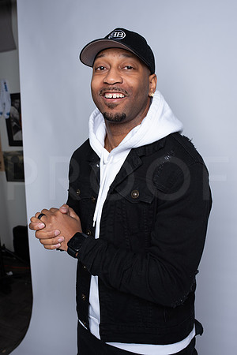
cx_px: 118
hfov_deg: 37.9
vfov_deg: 54.4
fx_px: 346
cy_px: 178
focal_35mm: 35
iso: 250
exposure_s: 1/200
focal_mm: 35
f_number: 6.3
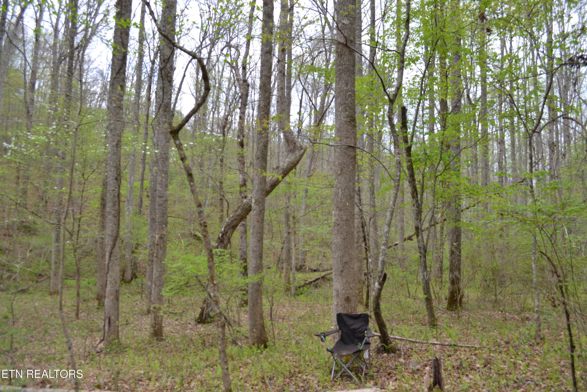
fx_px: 440
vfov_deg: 47.9
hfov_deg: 67.4
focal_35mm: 27
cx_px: 294
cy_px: 196
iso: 100
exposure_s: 1/125
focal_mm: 18
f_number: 5.6
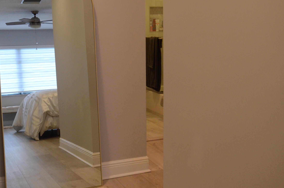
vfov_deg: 29.0
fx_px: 362
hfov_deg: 42.6
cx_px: 112
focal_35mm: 46
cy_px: 71
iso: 2500
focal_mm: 24
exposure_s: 1/160
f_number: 6.3
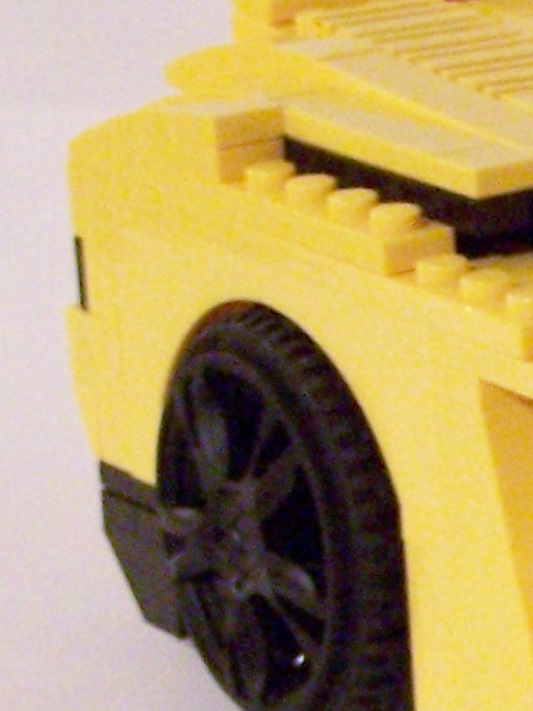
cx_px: 1361
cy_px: 600
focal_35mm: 258
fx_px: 5299
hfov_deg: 5.5
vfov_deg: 7.7
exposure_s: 1/8
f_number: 3.1
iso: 400
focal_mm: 9.3
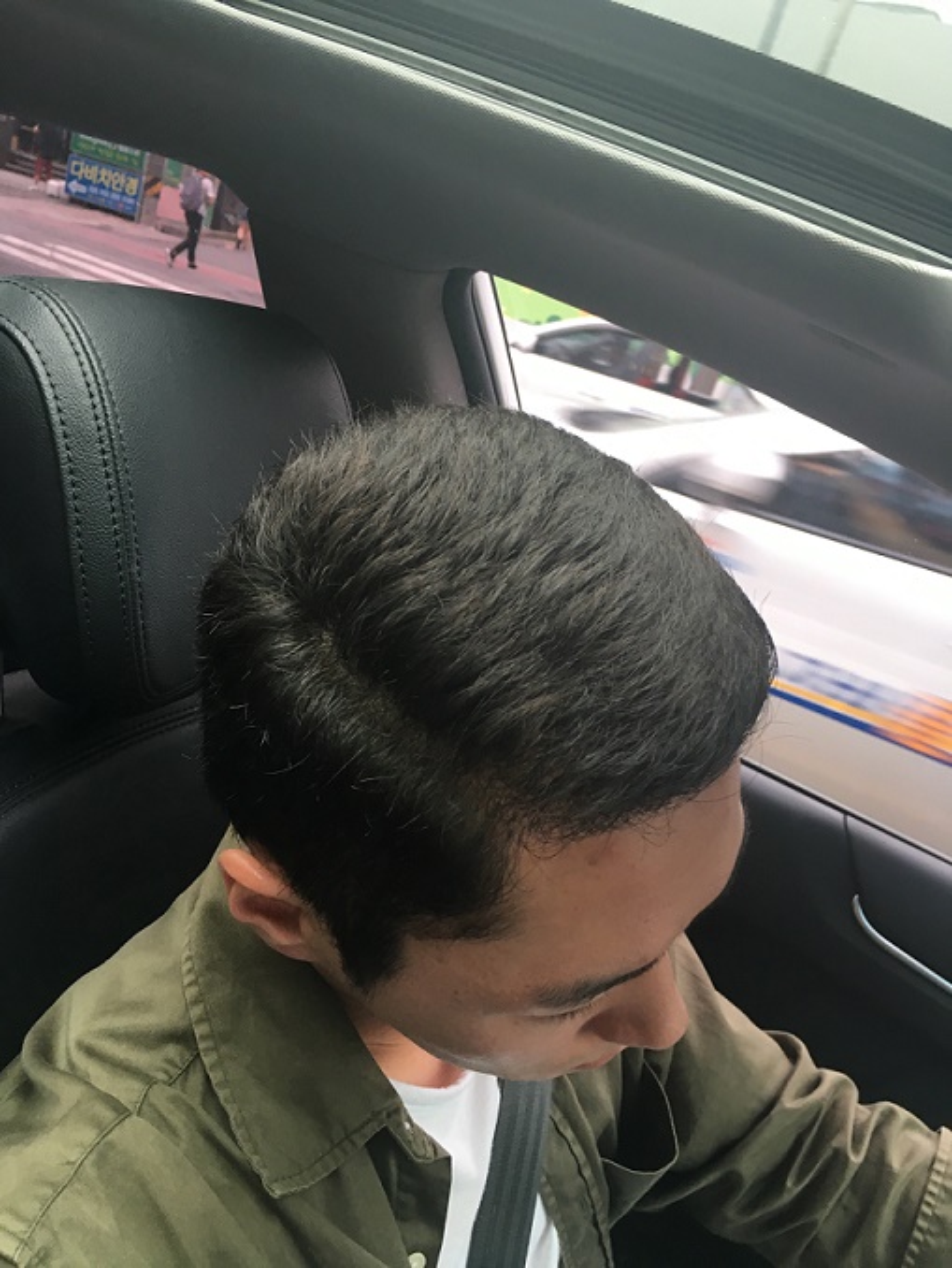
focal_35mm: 29
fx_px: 1063
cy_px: 634
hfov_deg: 48.3
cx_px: 476
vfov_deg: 61.6
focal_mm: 4.15
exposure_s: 1/30
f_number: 2.2
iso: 32
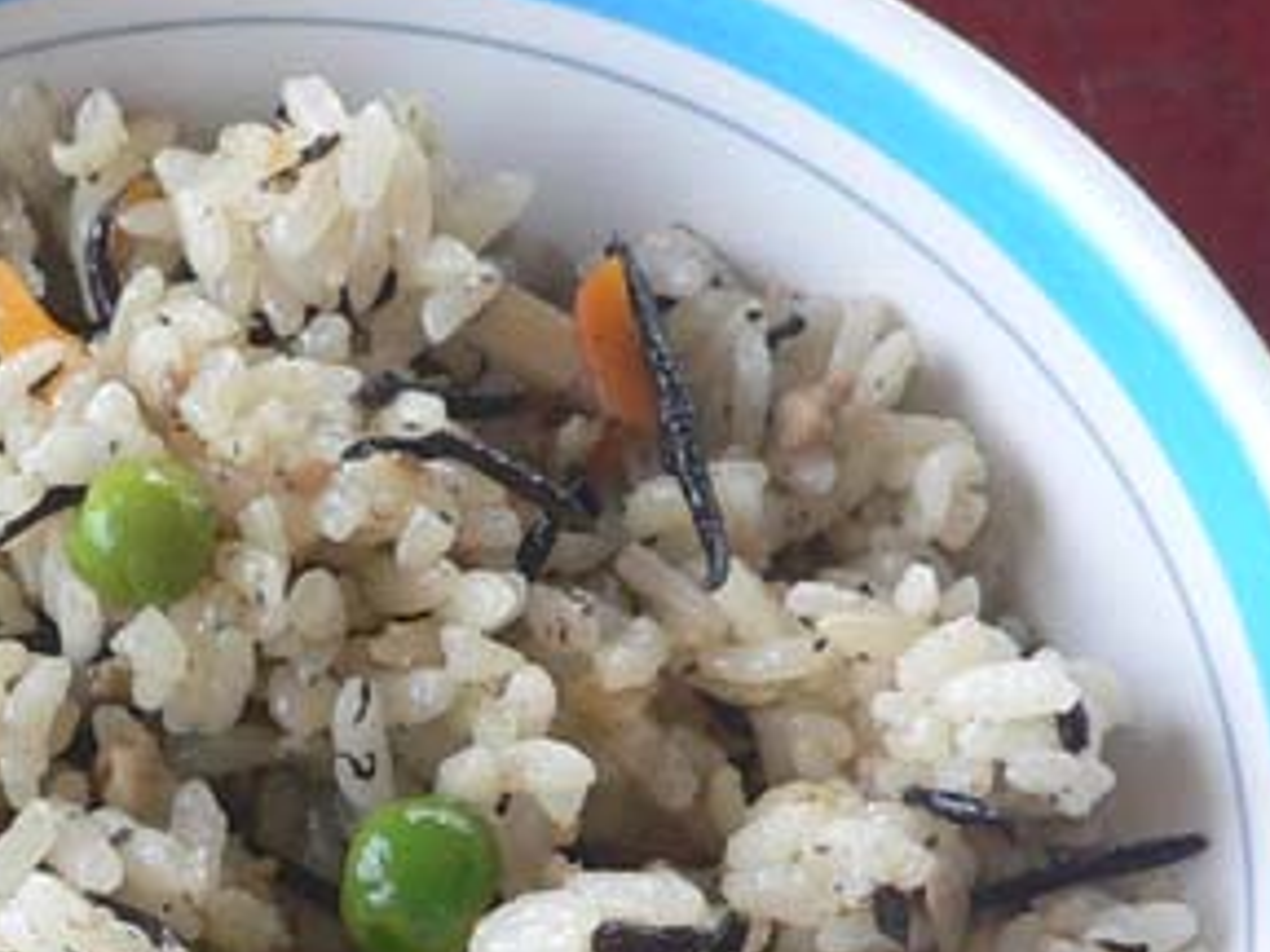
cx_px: 331
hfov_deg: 22.8
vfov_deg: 17.1
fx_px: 3119
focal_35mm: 85
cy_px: 892
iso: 200
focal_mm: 4.6
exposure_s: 1/40
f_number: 2.8
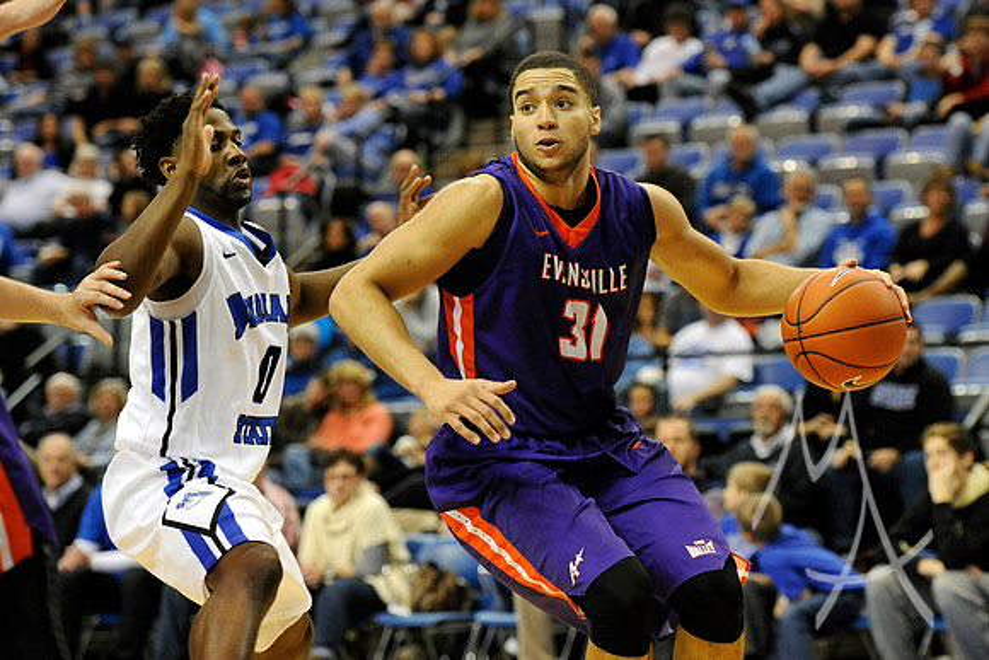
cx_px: 494
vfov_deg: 12.2
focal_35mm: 112
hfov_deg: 18.3
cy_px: 330
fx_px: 3077
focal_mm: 112
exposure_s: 1/800
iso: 3200
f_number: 3.5
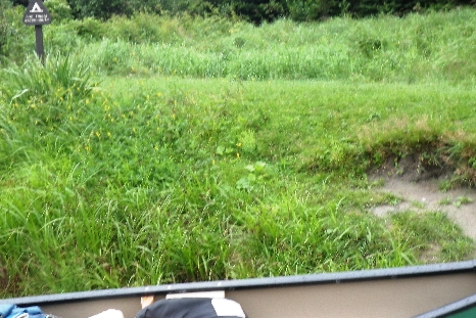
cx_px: 217
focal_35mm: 50
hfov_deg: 39.6
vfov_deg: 27.0
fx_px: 661
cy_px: 126
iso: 80
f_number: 3.5
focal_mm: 5
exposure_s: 1/60
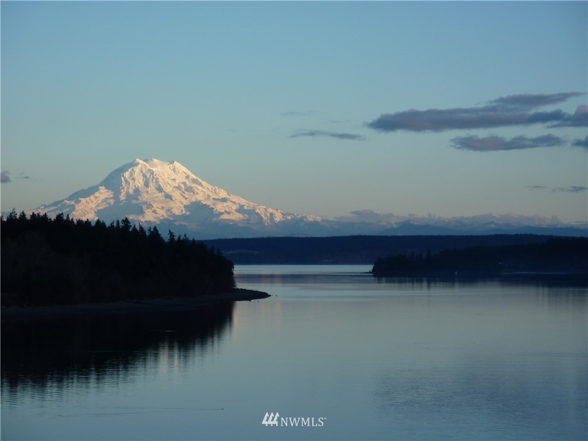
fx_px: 2174
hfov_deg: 15.4
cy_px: 220
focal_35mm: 128
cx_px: 294
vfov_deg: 11.6
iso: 80
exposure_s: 1/250
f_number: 4.4
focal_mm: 21
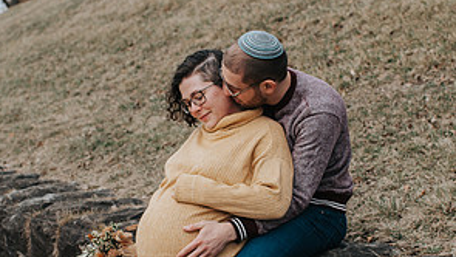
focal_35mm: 86
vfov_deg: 14.0
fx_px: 1040
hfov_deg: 24.7
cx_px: 201
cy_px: 214
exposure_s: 1/800
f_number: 3.2
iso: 180
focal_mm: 35
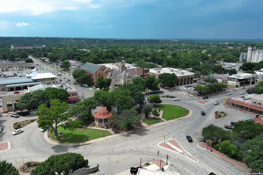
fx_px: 212
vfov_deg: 45.0
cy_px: 88
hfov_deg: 63.7
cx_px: 132
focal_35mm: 29
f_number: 2.8
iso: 100
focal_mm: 10.57
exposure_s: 1/1767
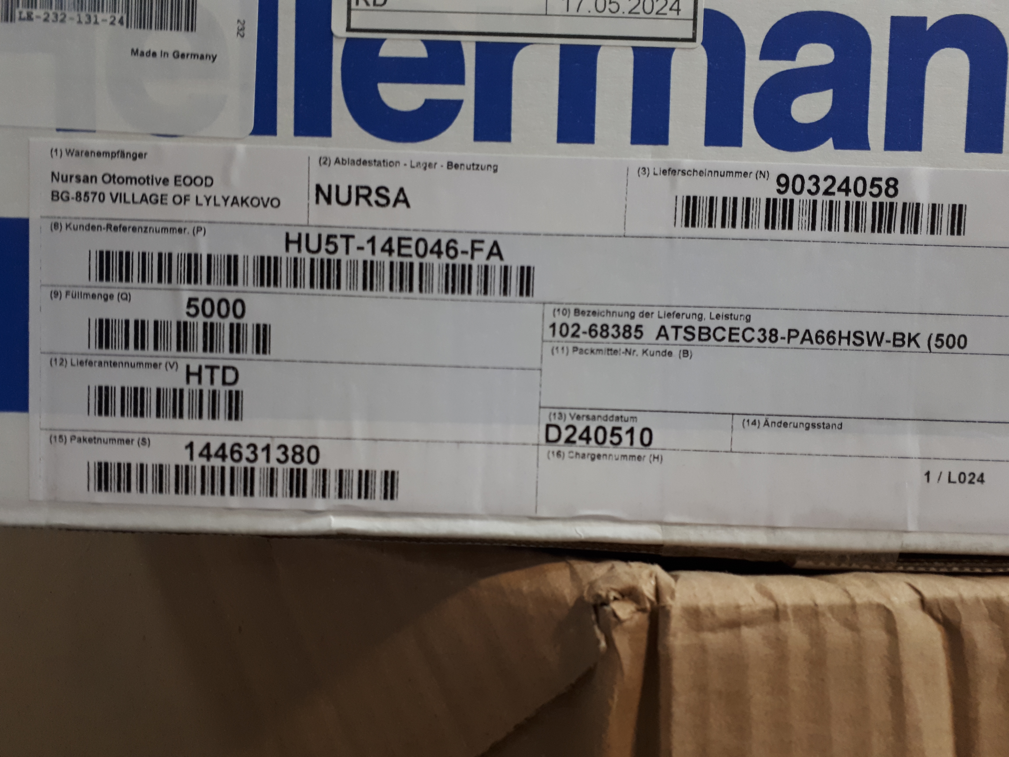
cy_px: 378
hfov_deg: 65.3
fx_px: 787
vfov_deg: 51.4
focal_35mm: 27
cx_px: 504
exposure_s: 1/33
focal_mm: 3.6
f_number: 1.9
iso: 160
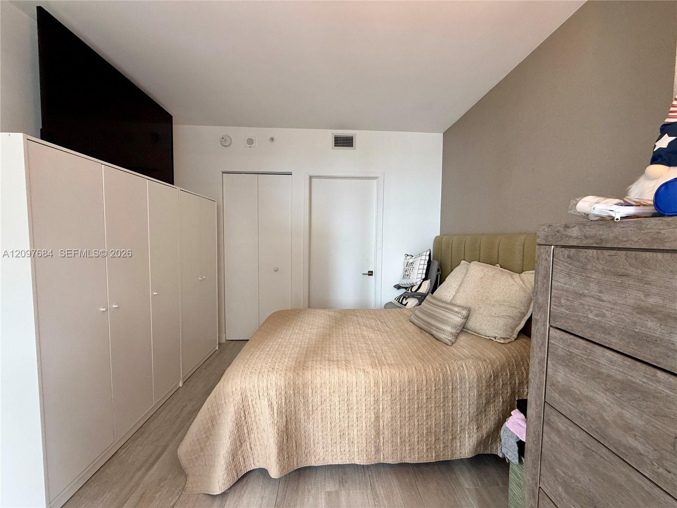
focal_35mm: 14
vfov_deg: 85.7
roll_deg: -0.4
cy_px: 254
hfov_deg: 102.1
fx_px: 274
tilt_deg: -2.2
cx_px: 338
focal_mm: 2.22
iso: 250
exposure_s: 1/60
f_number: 2.2
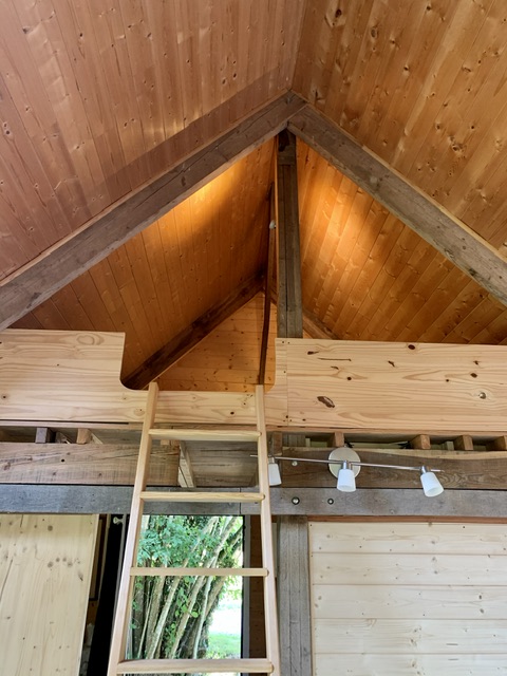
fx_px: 508
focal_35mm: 26
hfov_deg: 53.1
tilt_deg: +23.4
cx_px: 254
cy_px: 338
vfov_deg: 67.3
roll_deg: -1.7
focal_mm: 4.25
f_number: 1.8
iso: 250
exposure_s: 1/60
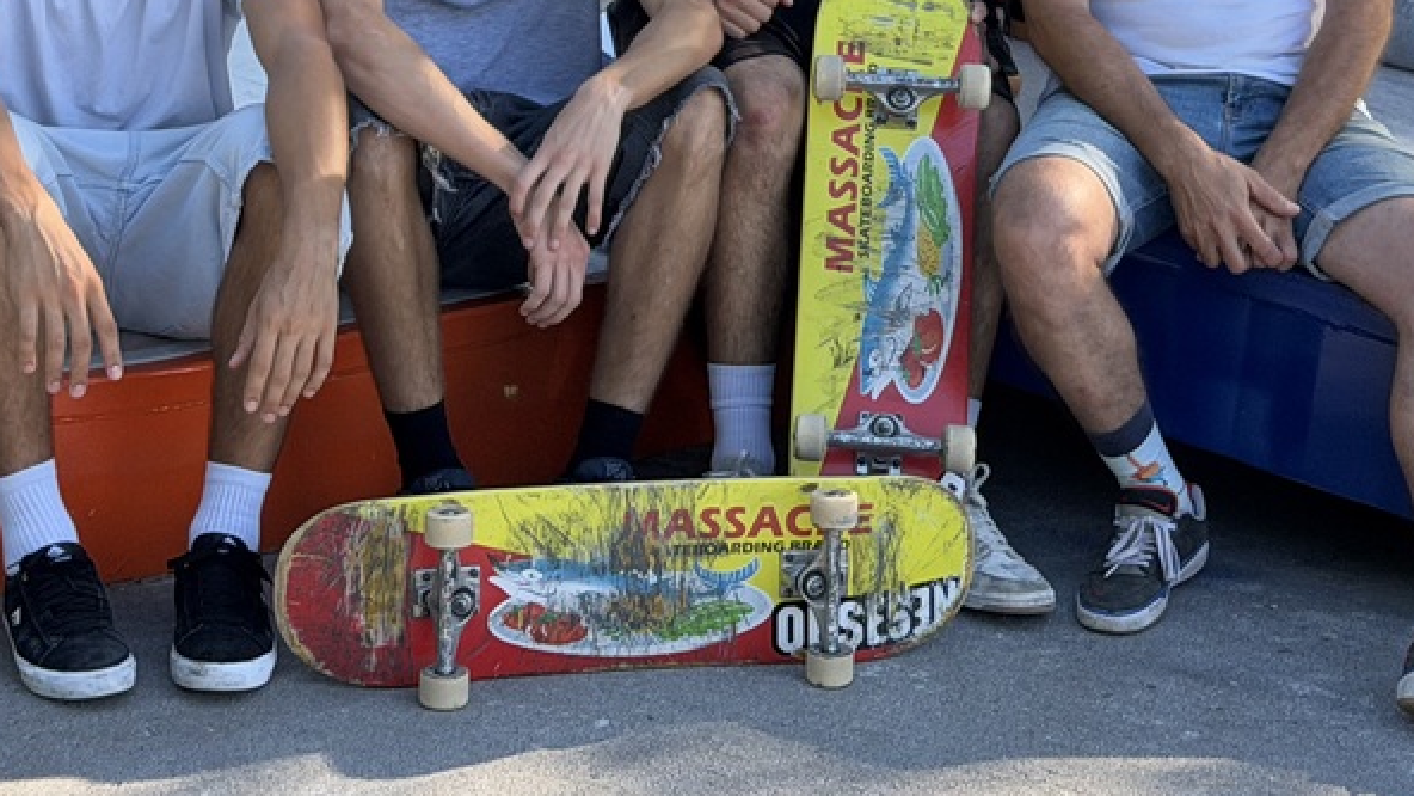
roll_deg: -1.0
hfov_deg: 20.2
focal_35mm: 106
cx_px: 681
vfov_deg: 11.2
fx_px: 3974
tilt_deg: -7.9
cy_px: -208
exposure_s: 1/1027
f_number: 1.78
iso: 80
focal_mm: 6.76
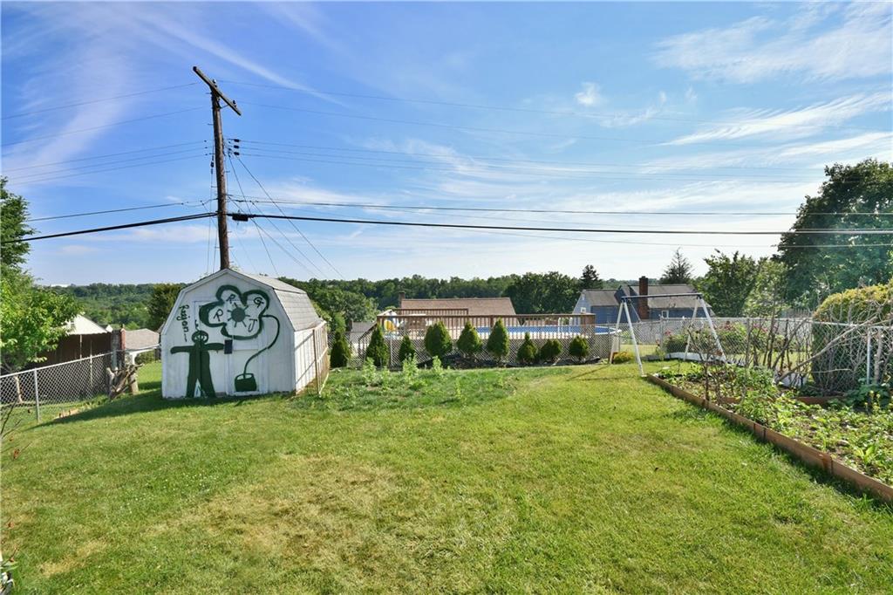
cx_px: 446
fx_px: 372
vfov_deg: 77.3
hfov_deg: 100.4
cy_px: 298
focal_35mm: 15
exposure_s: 1/160
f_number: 10
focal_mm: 10
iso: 400
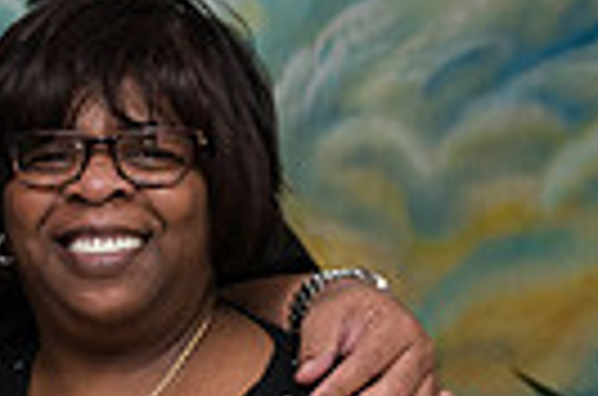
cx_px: -405
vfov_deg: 5.6
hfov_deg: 8.2
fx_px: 4060
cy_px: 452
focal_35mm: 245
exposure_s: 1/160
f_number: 7.1
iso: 1600
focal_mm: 56
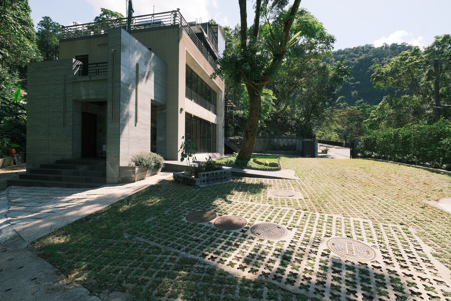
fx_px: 213
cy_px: 150
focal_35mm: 17
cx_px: 226
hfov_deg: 93.3
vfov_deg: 70.4
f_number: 8
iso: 640
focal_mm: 11
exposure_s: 1/420
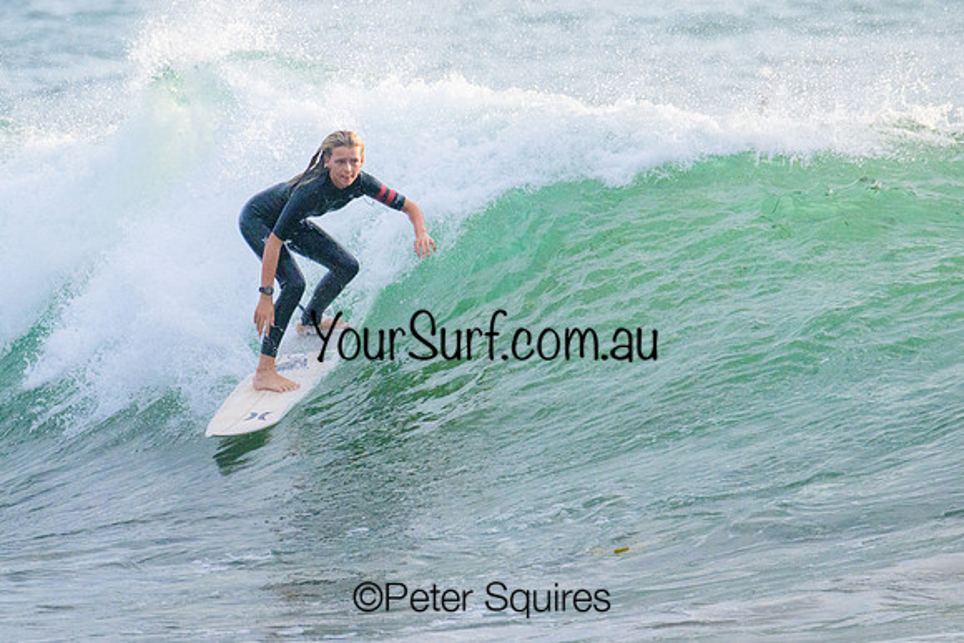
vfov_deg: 1.4
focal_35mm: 1006
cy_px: 280
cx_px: 406
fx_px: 26946
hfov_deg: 2.0
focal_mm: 800
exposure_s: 1/2000
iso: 2800
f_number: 13
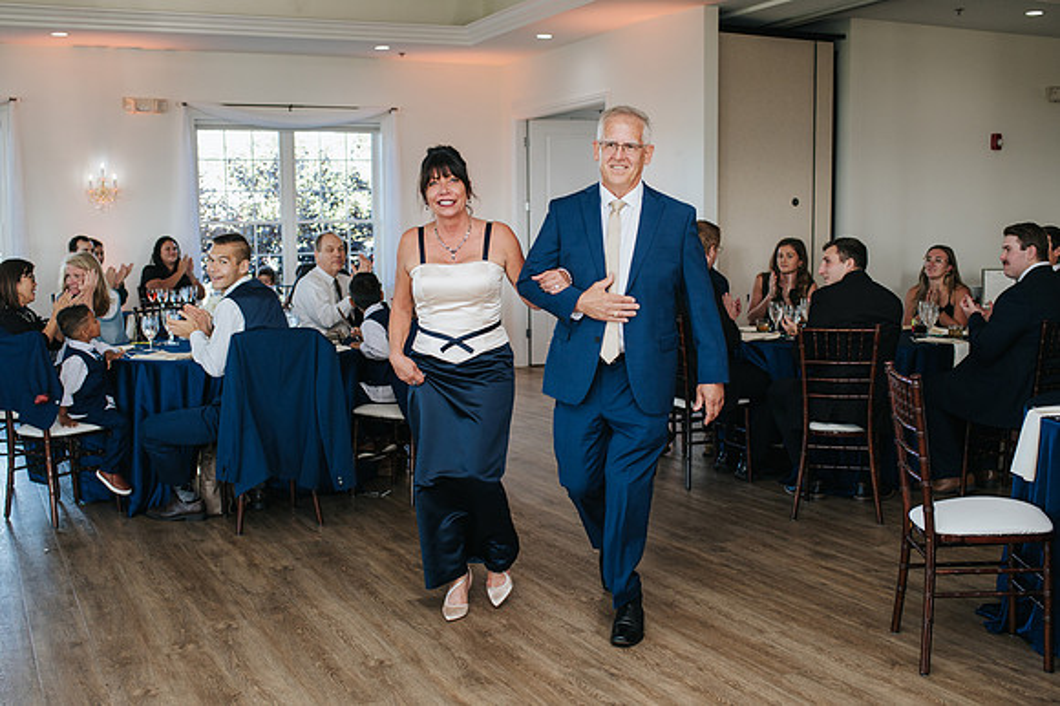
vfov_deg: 32.6
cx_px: 513
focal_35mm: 41
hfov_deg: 47.4
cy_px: 359
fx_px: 1208
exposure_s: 1/200
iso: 800
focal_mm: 35
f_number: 3.2
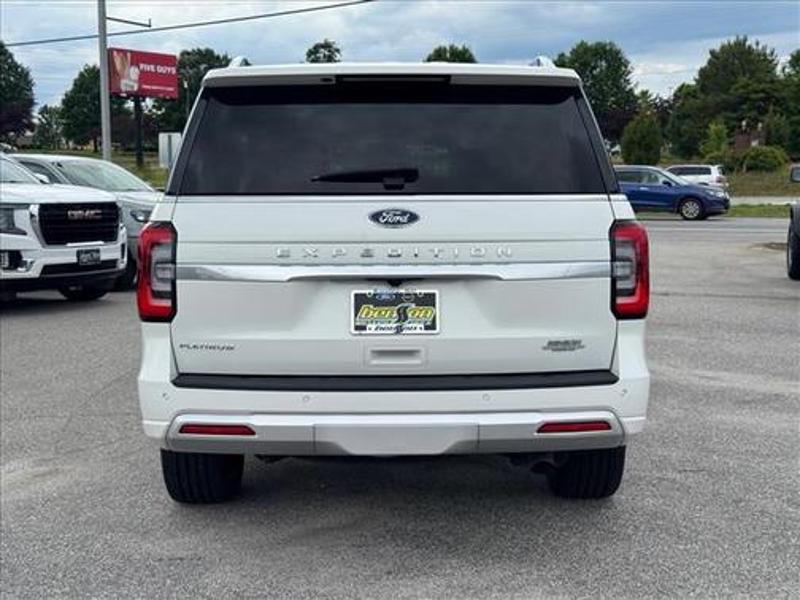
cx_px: 400
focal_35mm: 48
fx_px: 1109
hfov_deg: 39.7
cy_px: 300
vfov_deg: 30.3
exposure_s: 1/3817
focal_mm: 6.76
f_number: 1.78
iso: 64
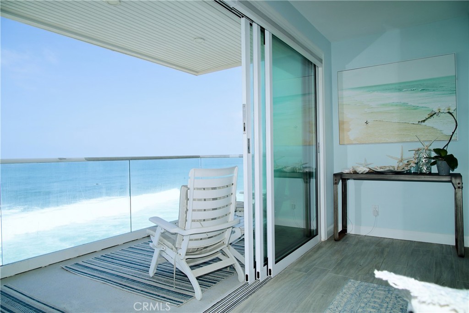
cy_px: 156
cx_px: 234
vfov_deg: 53.1
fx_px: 313
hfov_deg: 73.7
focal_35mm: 24
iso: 100
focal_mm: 24
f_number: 8
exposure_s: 1/200
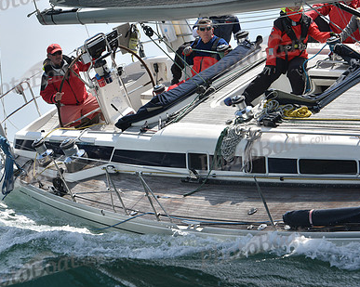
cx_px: 152
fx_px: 1948
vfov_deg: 8.4
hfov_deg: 10.6
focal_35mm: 183
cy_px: 115
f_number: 7.1
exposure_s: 1/1250
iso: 250
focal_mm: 130
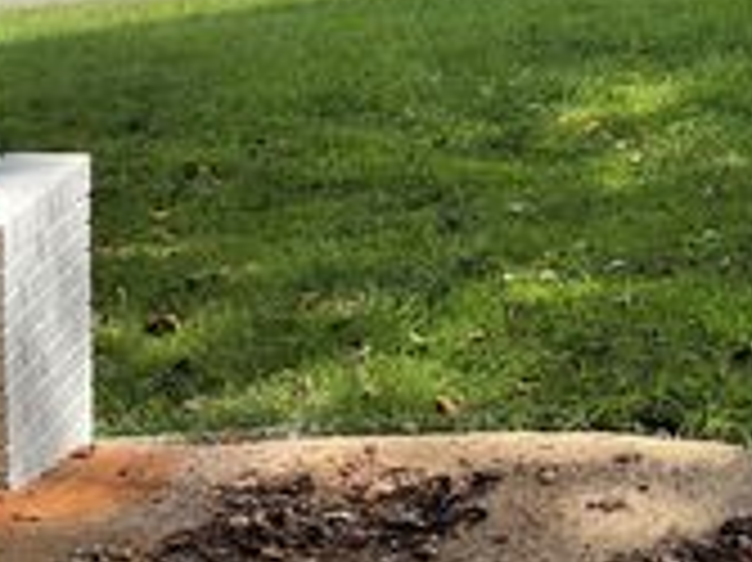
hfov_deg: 21.6
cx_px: 770
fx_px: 1889
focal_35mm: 87
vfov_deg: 16.0
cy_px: -196
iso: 16
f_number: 1.8
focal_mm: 3
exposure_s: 1/2320
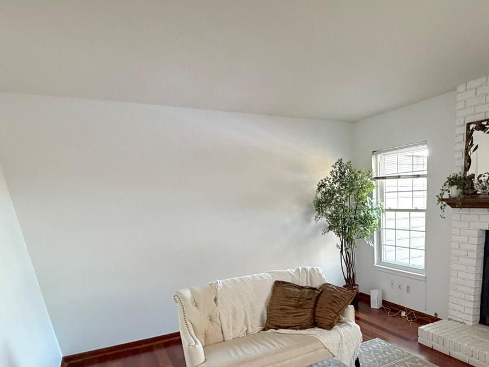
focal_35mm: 26
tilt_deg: -17.6
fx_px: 367
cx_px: 362
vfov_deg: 48.8
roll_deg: +2.9
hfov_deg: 63.7
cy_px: 313
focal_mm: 2.22
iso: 500
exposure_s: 1/60
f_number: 2.2
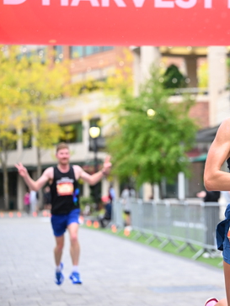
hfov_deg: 12.3
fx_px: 1054
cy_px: 153
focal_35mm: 119
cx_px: 227
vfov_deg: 16.6
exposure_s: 1/1250
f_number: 2.8
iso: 1250
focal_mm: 82
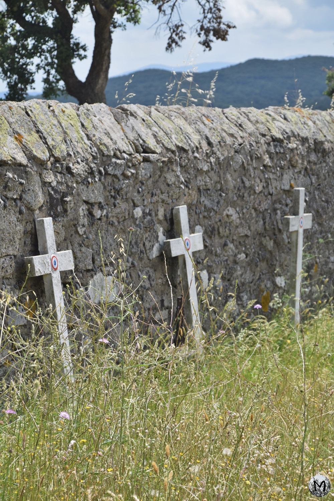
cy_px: 250
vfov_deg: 15.9
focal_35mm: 129
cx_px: 167
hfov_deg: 10.6
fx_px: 1795
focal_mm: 86
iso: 200
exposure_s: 1/320
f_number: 9
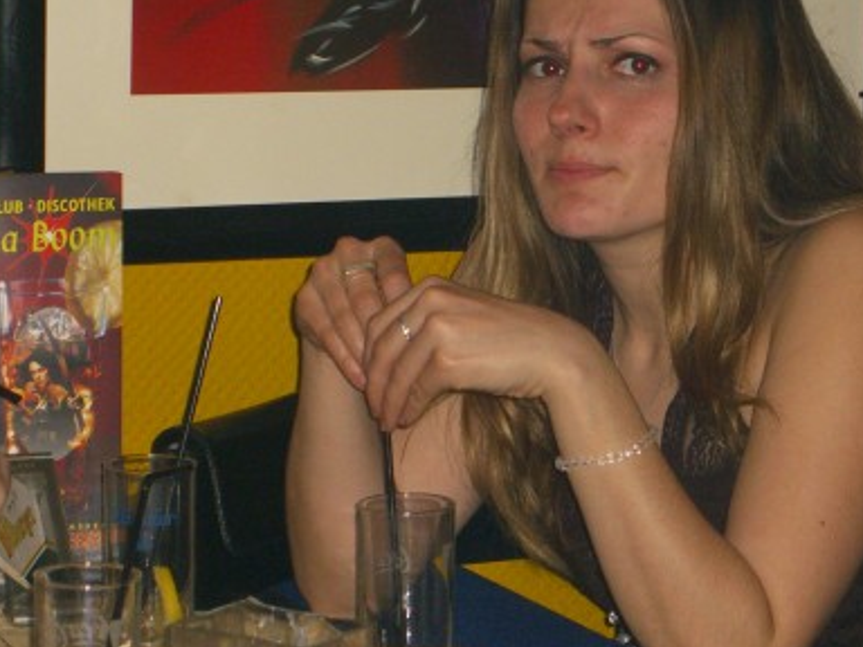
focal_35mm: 178
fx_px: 4438
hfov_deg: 11.1
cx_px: 542
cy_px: 236
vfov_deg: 8.3
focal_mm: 23.7
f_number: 5.1
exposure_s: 1/60
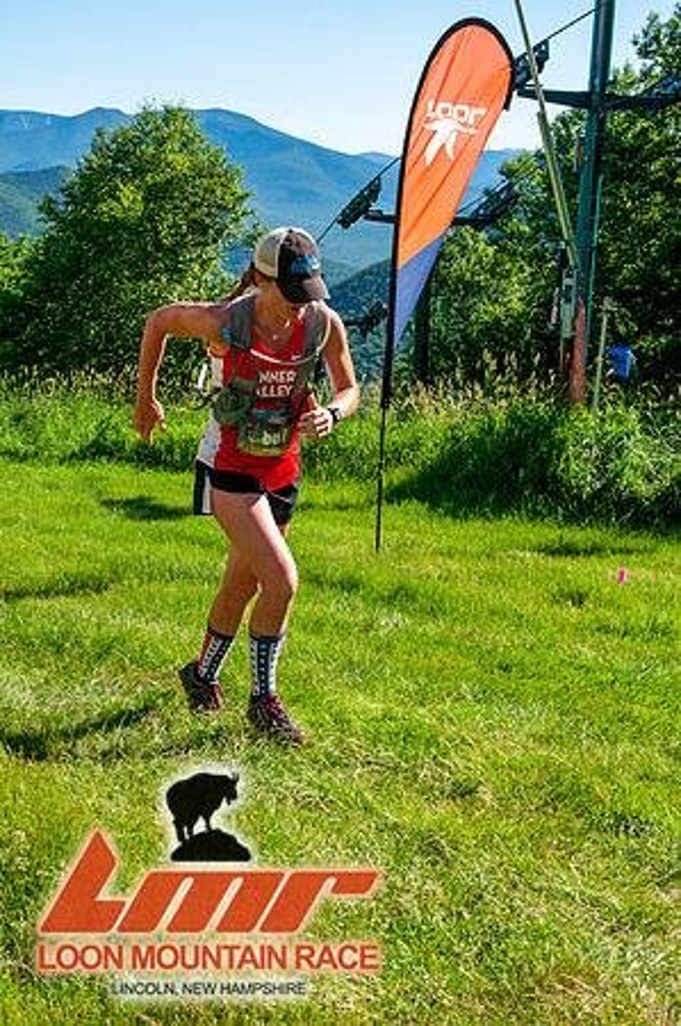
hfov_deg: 26.4
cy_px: 513
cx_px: 340
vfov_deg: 38.9
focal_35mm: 51
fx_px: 1450
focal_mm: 34
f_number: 8
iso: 200
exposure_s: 1/400
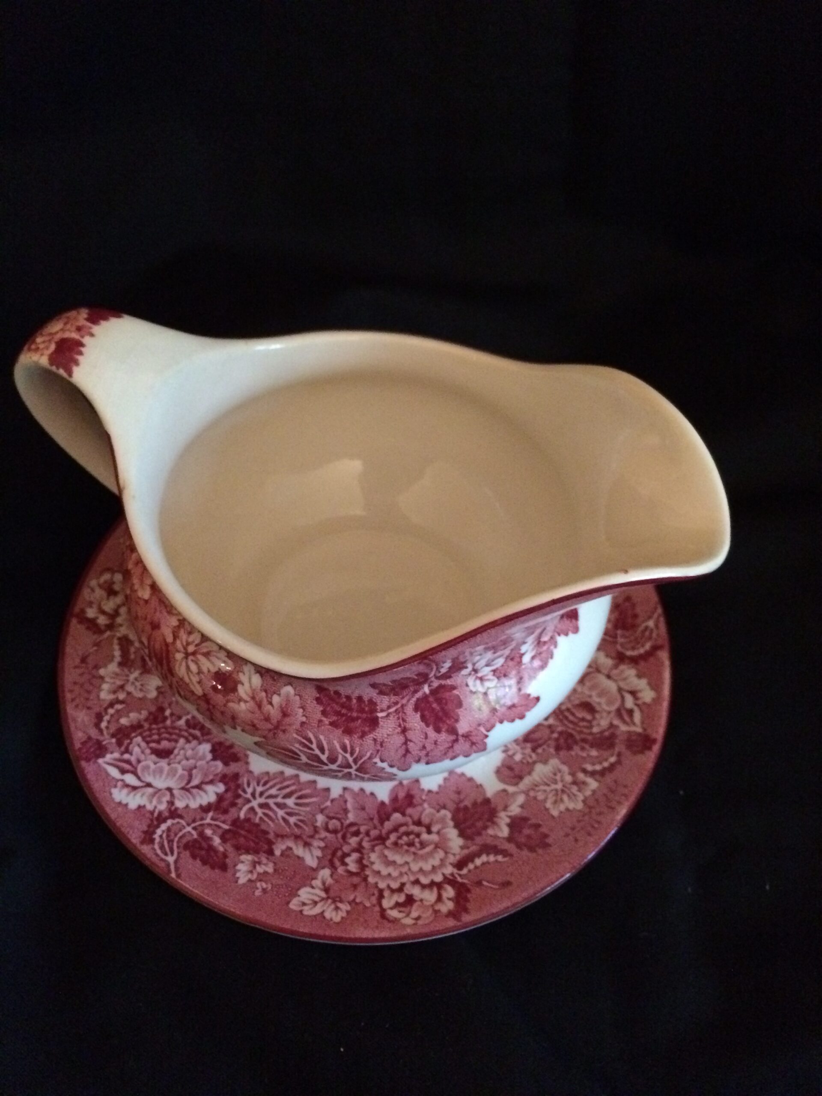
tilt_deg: -55.4
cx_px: 411
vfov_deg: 61.7
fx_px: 918
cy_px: 548
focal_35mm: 29
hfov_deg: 48.2
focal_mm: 4.15
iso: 500
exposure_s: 1/15
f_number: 2.2
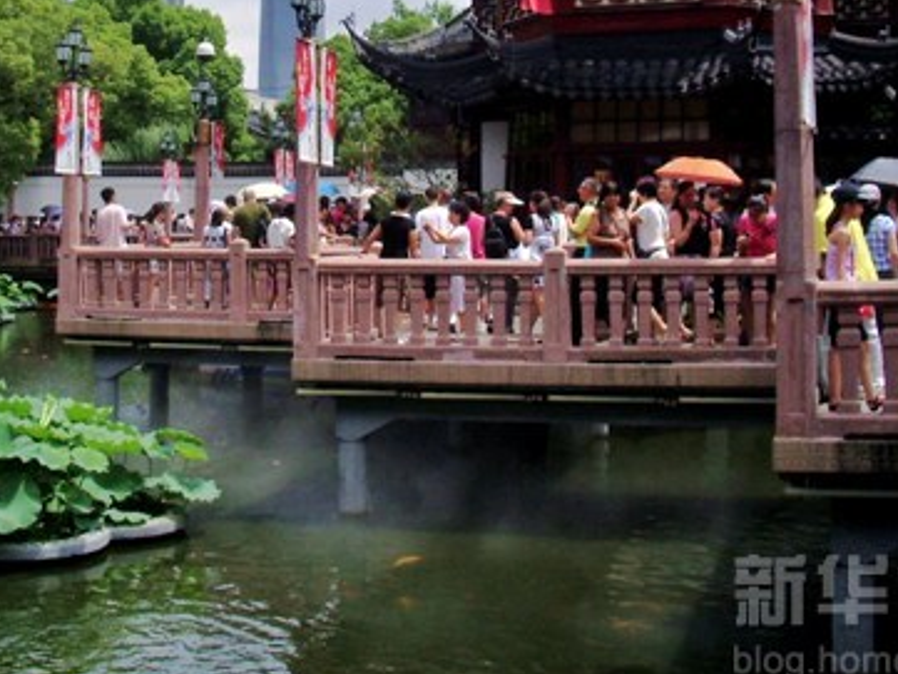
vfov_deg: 23.2
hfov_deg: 31.0
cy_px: 102
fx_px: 1609
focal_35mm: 62
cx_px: 306
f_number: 4.3
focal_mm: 5.8
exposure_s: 1/800
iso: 50
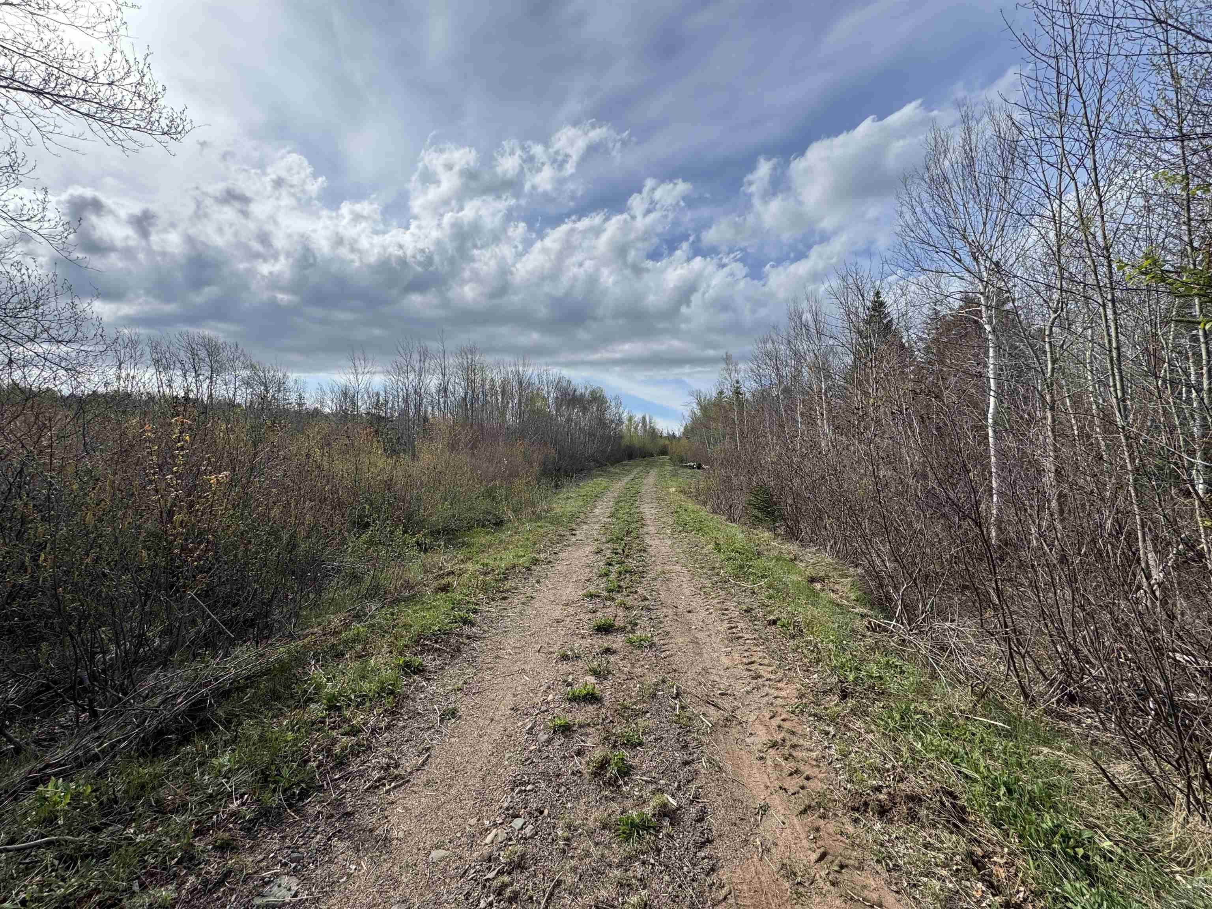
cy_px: 454
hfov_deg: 102.1
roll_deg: -0.7
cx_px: 606
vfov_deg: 85.7
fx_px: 490
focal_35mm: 14
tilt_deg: +1.5
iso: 50
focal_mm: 2.22
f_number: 2.2
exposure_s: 1/1927
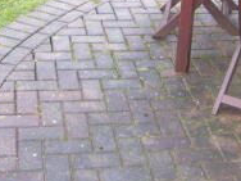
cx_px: 134
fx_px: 606
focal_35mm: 87
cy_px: -75
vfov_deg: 15.8
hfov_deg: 22.5
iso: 80
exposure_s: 1/30
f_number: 2.2
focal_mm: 7.4
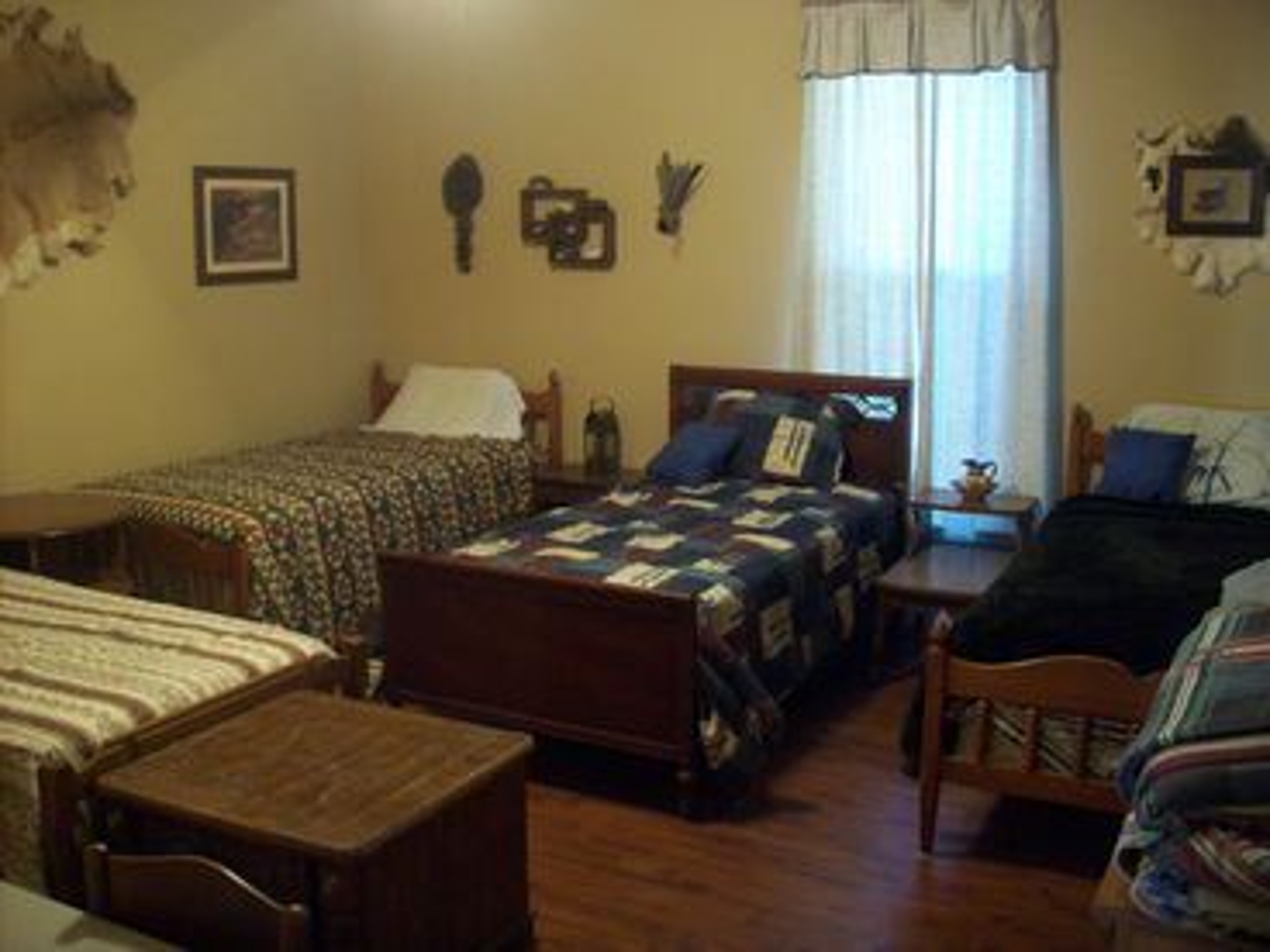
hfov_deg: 51.4
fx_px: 1321
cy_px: 476
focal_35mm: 36
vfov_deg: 39.7
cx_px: 635
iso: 200
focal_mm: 6
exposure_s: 1/8
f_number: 2.7
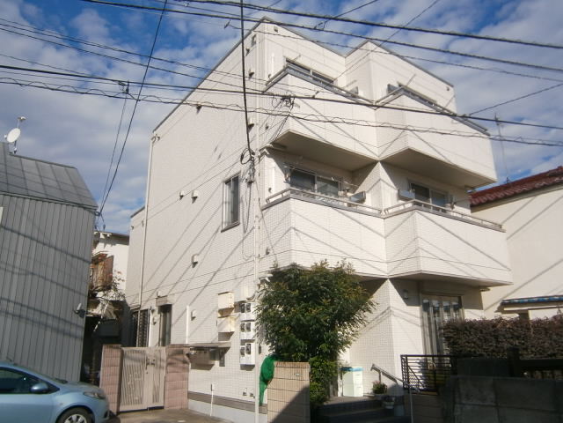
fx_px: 423
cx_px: 282
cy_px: 212
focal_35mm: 26
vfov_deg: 53.1
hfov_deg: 67.3
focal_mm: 4.7
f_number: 2.8
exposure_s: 1/1600
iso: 80
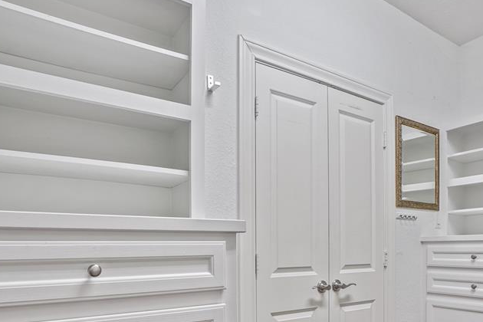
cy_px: 241
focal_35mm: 26
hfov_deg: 68.8
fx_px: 349
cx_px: 284
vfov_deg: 47.7
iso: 100
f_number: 10
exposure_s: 1.3
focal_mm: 16
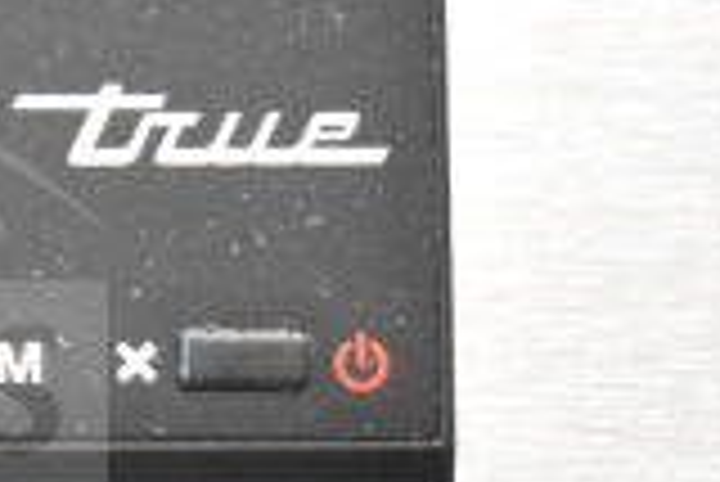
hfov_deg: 7.3
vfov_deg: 5.0
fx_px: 5505
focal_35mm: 275
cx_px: -400
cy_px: 137
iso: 5000
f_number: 5.3
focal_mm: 48
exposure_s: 1/80
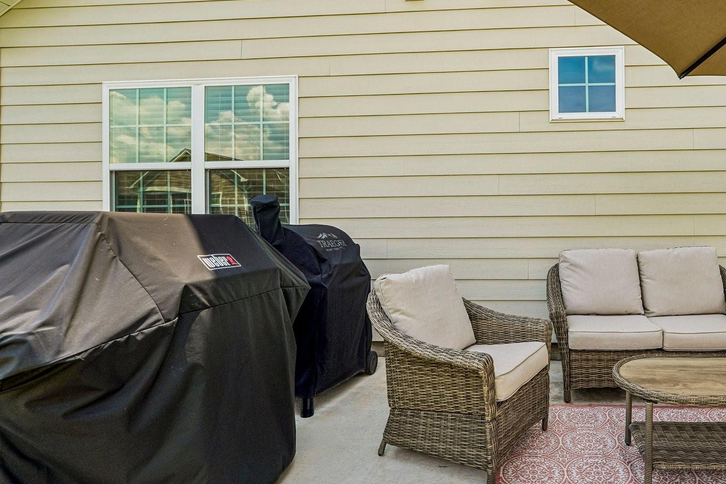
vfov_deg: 57.2
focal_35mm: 22
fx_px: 444
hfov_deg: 75.0
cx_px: 510
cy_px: 236
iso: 100
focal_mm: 10
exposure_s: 1/60
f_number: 8
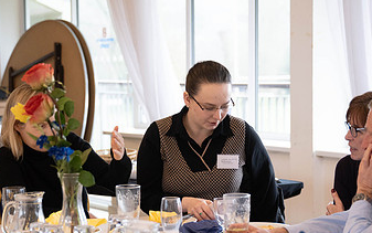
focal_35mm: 100
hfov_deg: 20.8
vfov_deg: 13.0
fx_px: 1014
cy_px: 184
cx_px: 224
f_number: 3.2
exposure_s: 1/60
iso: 1000
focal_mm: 57
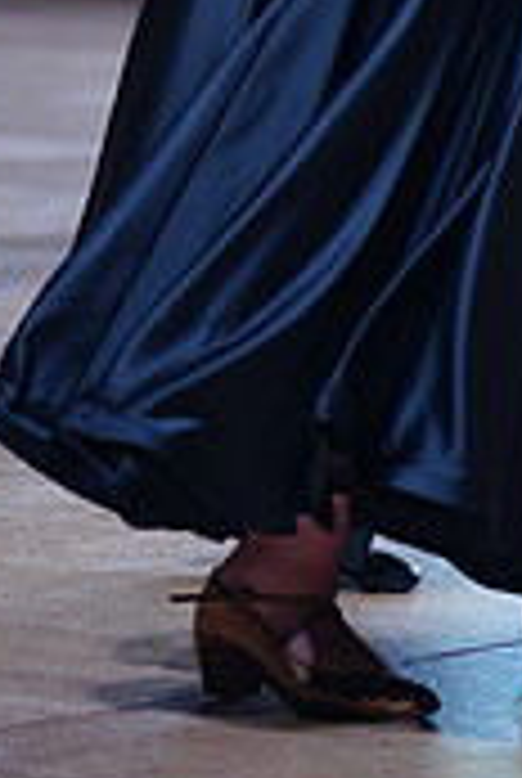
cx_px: 664
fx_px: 7387
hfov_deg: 4.0
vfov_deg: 6.0
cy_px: -405
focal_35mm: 341
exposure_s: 1/500
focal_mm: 102
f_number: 2.8
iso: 400
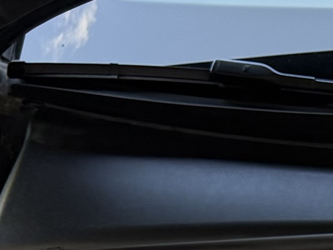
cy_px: 741
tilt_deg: -44.0
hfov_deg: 10.3
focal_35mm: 173
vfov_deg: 7.6
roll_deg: +0.8
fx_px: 1664
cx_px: 714
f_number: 1.78
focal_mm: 6.76
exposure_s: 1/179
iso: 80
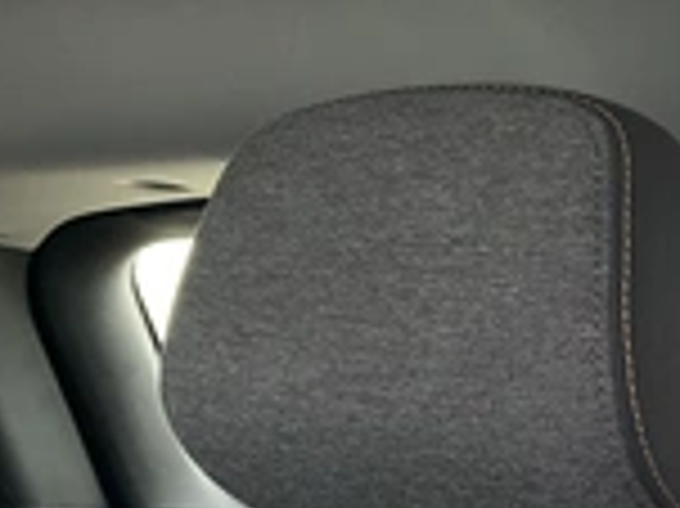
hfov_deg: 25.0
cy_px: 423
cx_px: 527
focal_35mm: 77
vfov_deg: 18.9
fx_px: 1511
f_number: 1.8
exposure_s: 1/82
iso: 64
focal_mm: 3
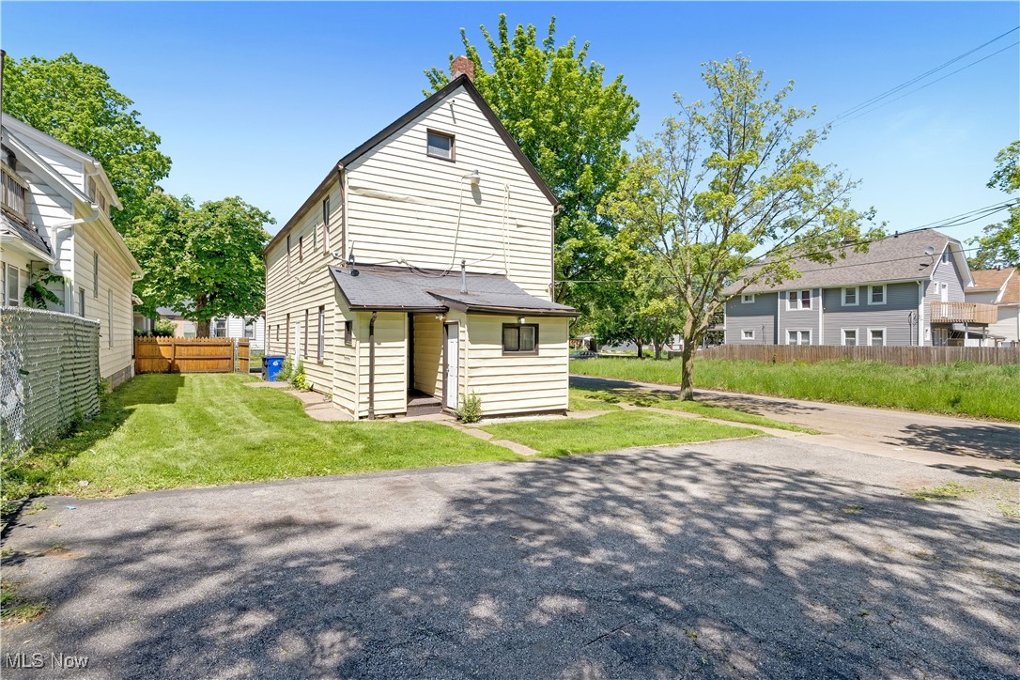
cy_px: 340
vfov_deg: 70.4
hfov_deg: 93.3
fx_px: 482
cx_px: 510
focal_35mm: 17
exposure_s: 1/110
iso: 250
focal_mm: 11
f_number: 8
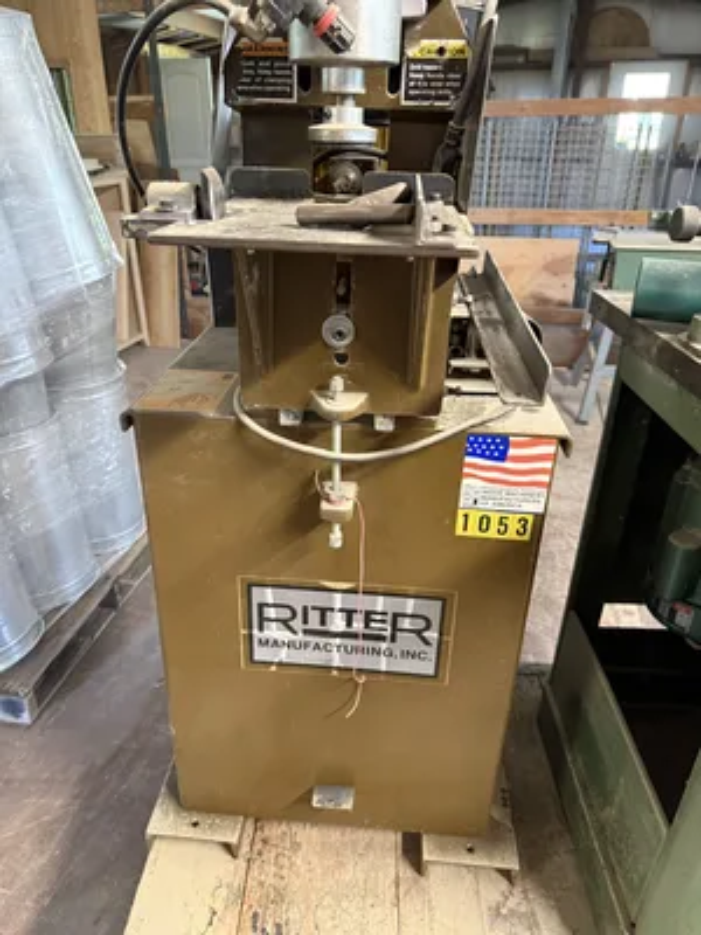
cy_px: 468
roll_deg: +0.1
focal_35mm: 24
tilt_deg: -26.9
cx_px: 350
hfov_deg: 56.8
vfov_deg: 71.6
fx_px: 648
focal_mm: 6.76
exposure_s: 1/60
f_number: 1.78
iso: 640
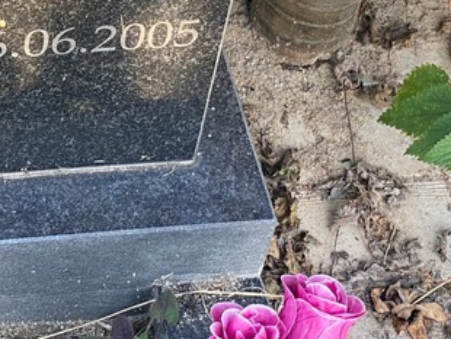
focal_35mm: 134
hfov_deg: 14.3
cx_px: -70
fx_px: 1747
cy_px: -42
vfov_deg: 10.9
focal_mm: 6
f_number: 2
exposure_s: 1/121
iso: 50
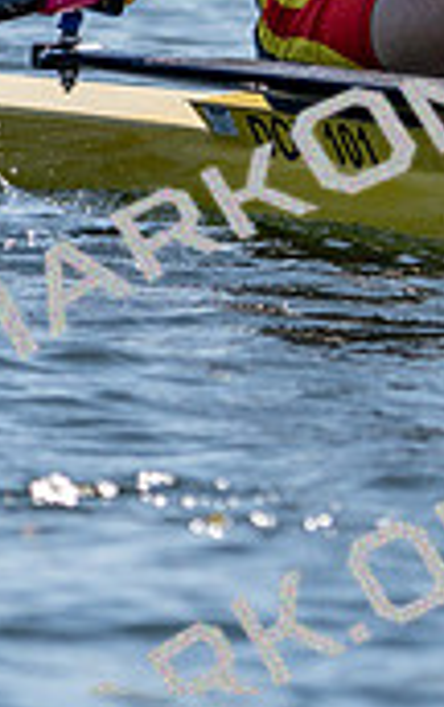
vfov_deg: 2.4
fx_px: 16711
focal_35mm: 866
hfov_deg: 1.5
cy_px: -10
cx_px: 469
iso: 200
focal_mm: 252
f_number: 5.6
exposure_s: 1/1600
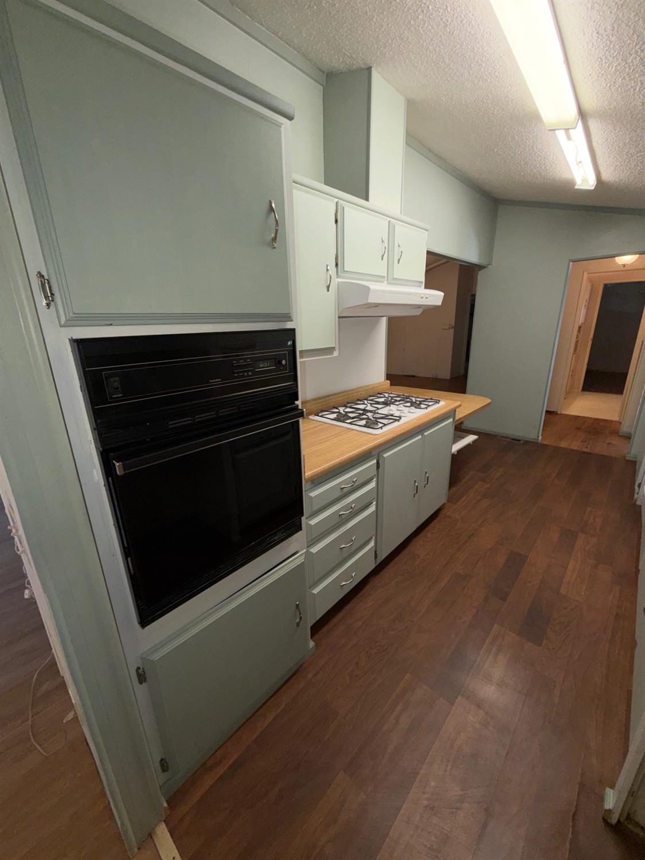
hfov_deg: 85.7
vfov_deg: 102.1
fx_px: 348
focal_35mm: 14
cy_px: 430
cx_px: 322
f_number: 2.2
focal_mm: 2.22
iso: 32
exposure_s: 1/60
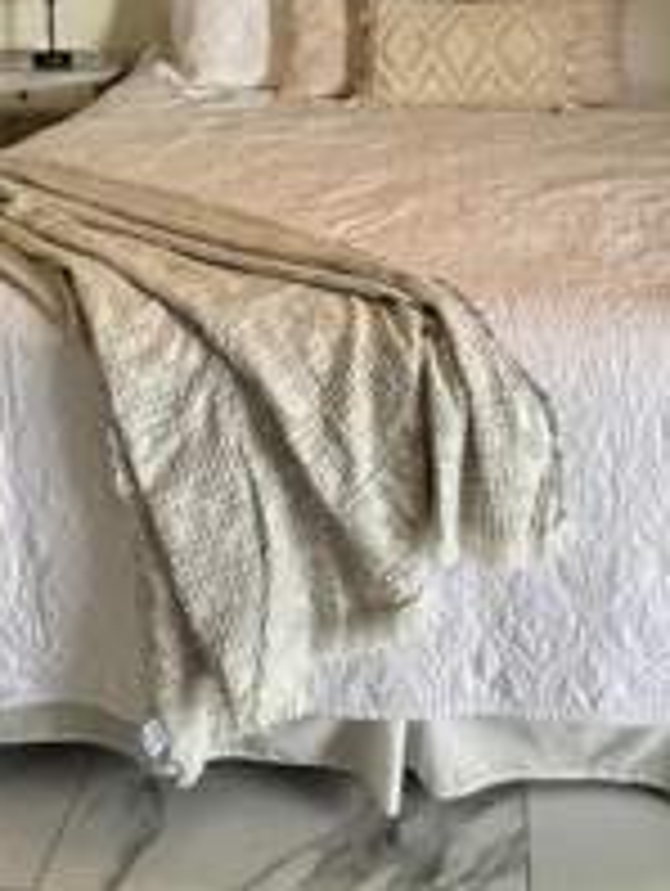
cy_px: 36
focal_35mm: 42
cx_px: 387
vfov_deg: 40.2
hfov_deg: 34.4
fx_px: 1082
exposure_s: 1/120
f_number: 1.8
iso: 250
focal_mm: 1.57
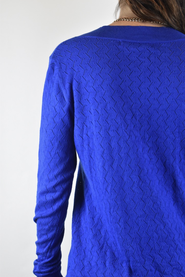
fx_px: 636
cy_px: 138
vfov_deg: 24.6
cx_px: 92
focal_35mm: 82
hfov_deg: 16.6
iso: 1600
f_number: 16
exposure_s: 1/50
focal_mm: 55
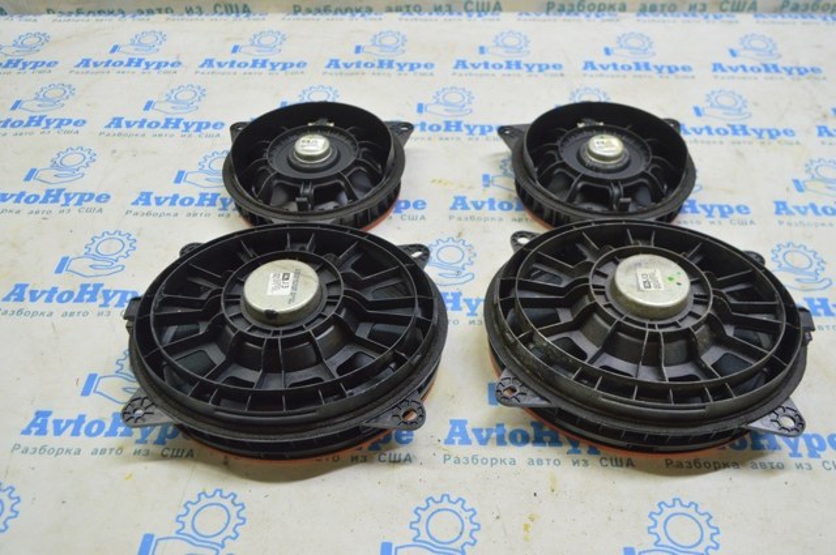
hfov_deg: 57.3
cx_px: 418
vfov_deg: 39.9
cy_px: 278
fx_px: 765
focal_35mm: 33
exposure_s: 1/20
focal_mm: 22
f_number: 5.6
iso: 400
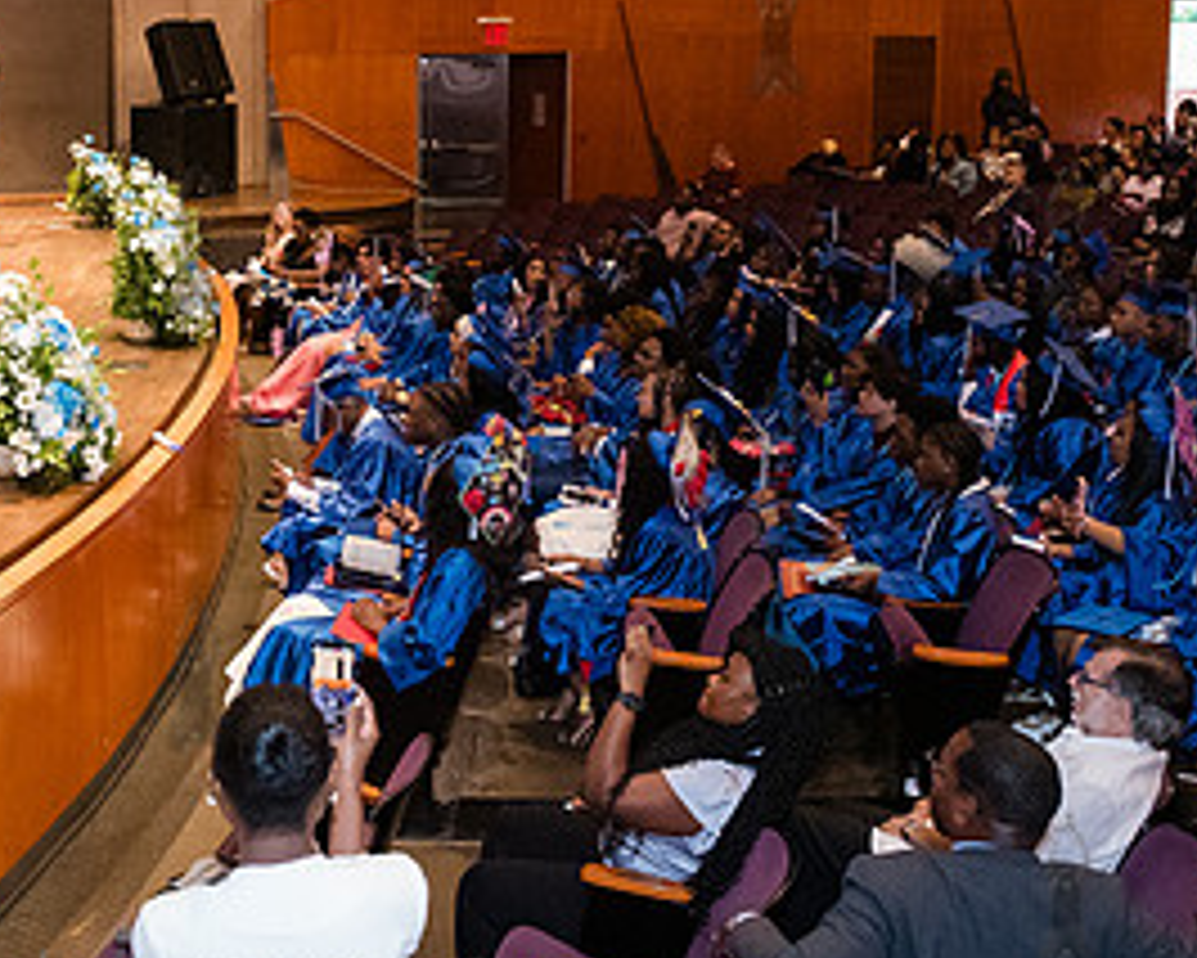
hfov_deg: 35.3
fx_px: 1807
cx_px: 222
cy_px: 237
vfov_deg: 29.2
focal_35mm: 51
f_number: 3.5
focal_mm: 24
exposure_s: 1/160
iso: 8000
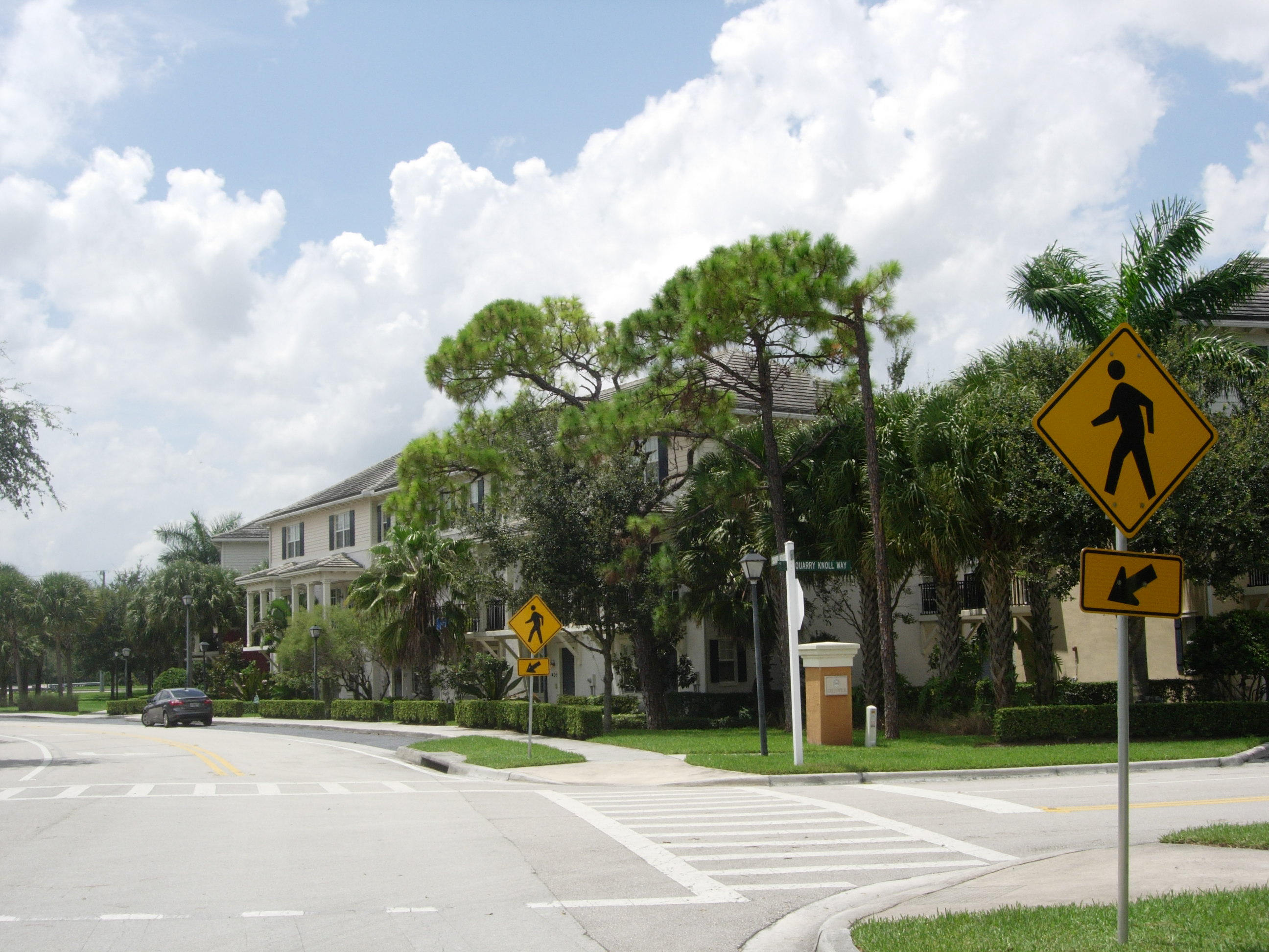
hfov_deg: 45.8
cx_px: 634
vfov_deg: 35.1
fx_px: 1503
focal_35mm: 41
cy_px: 476
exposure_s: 1/664
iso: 64
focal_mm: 8.5
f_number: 4.9
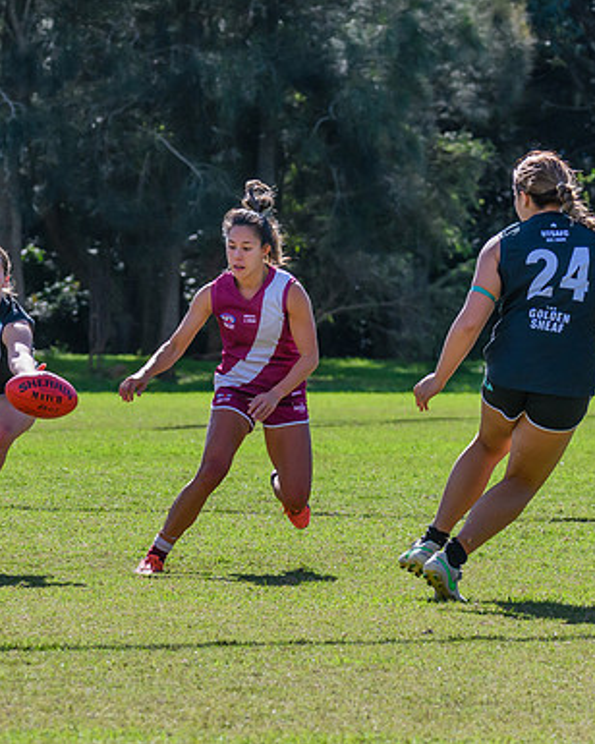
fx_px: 9421
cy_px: 289
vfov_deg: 4.5
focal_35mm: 428
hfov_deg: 3.6
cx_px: 44
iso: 800
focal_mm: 170
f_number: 8
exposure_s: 1/1250
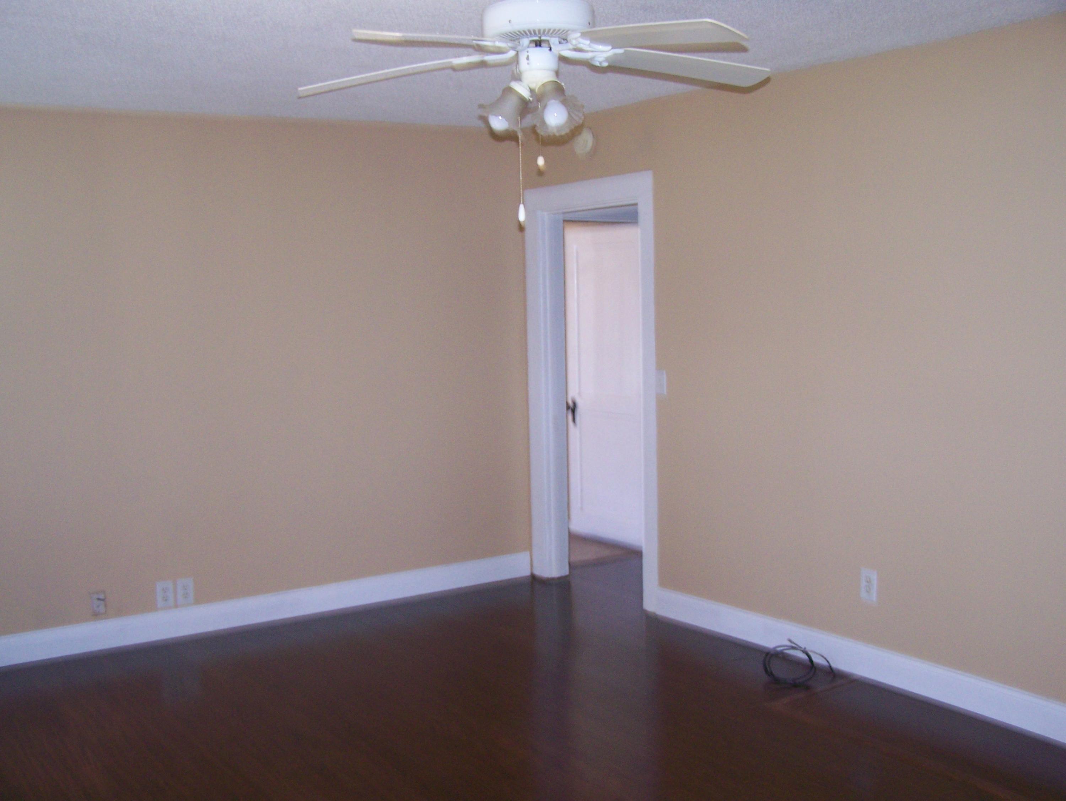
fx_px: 1171
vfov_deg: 37.8
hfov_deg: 48.9
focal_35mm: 38
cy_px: 400
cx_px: 533
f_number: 2.8
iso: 160
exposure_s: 1/60
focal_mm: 6.3
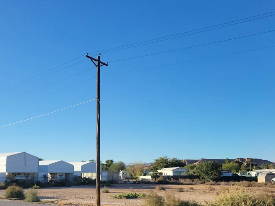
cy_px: 141
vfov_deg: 38.1
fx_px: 294
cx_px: 109
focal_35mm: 37
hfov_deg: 49.8
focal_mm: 5.4
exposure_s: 1/1563
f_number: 1.8
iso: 40
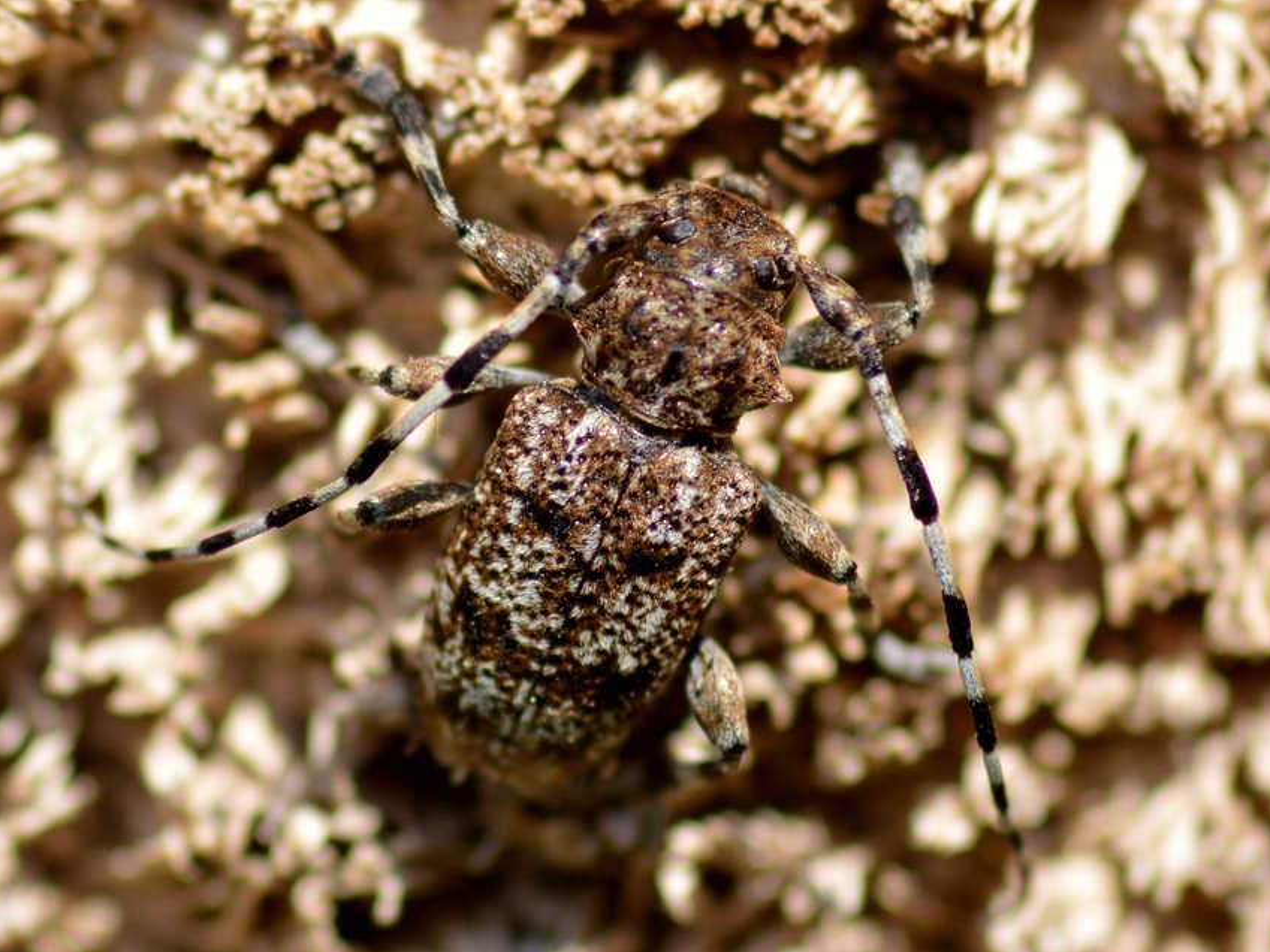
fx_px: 5981
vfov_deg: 9.1
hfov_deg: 12.1
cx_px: 618
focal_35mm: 163
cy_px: 477
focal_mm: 100
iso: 100
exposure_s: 1/320
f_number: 9
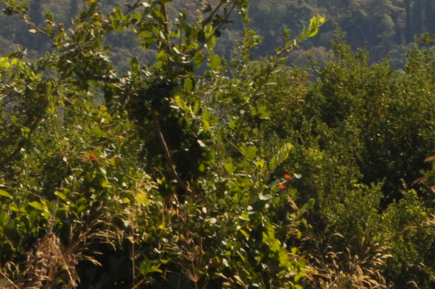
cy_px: -358
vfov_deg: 3.7
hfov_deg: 5.6
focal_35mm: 370
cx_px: -42
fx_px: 4470
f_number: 18
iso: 200
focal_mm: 55
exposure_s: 1/200
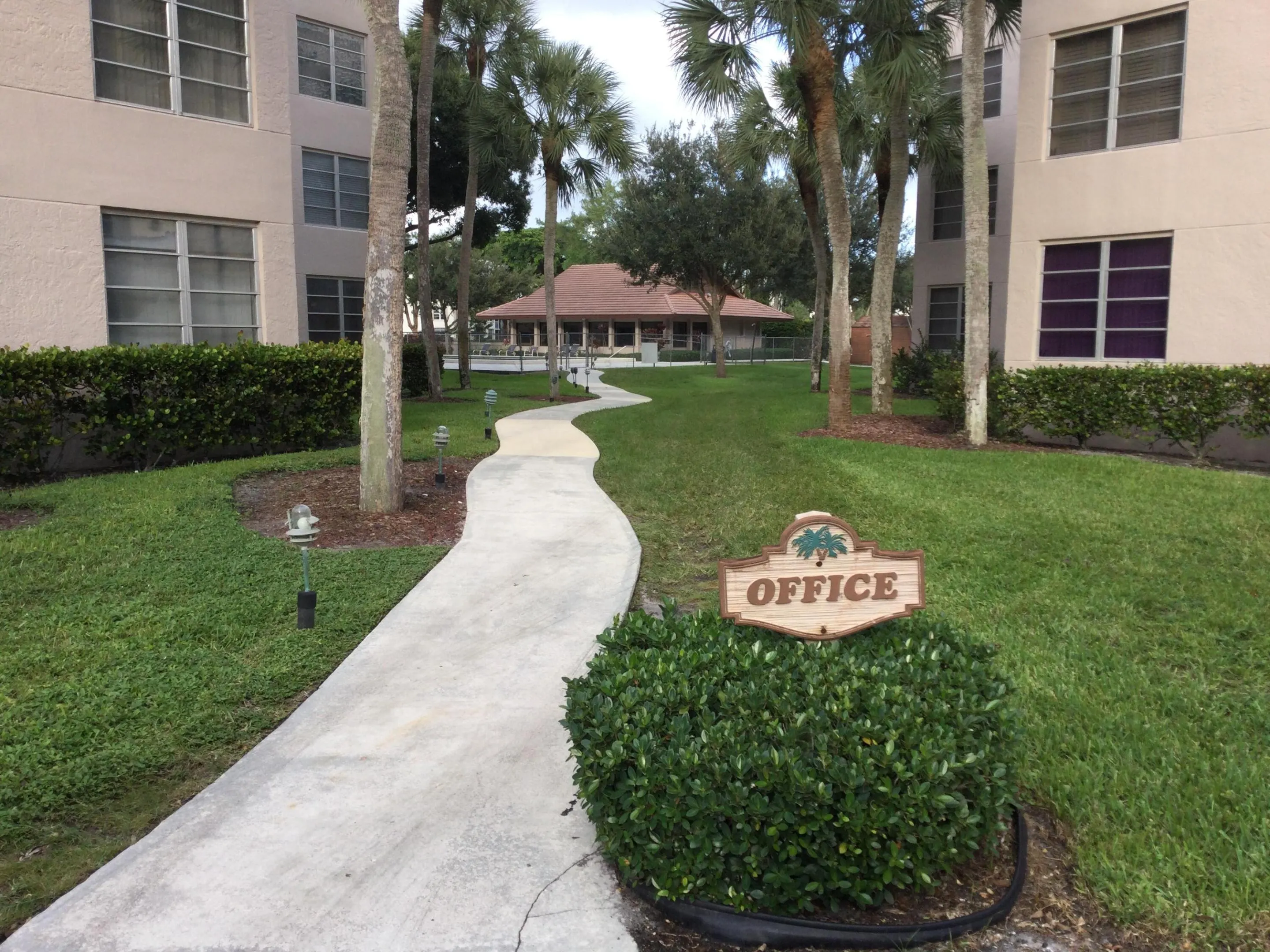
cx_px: 635
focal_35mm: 31
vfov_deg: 45.4
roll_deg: -2.4
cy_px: 476
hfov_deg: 58.4
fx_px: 1137
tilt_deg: -8.1
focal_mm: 3.3
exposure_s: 1/242
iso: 25
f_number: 2.4
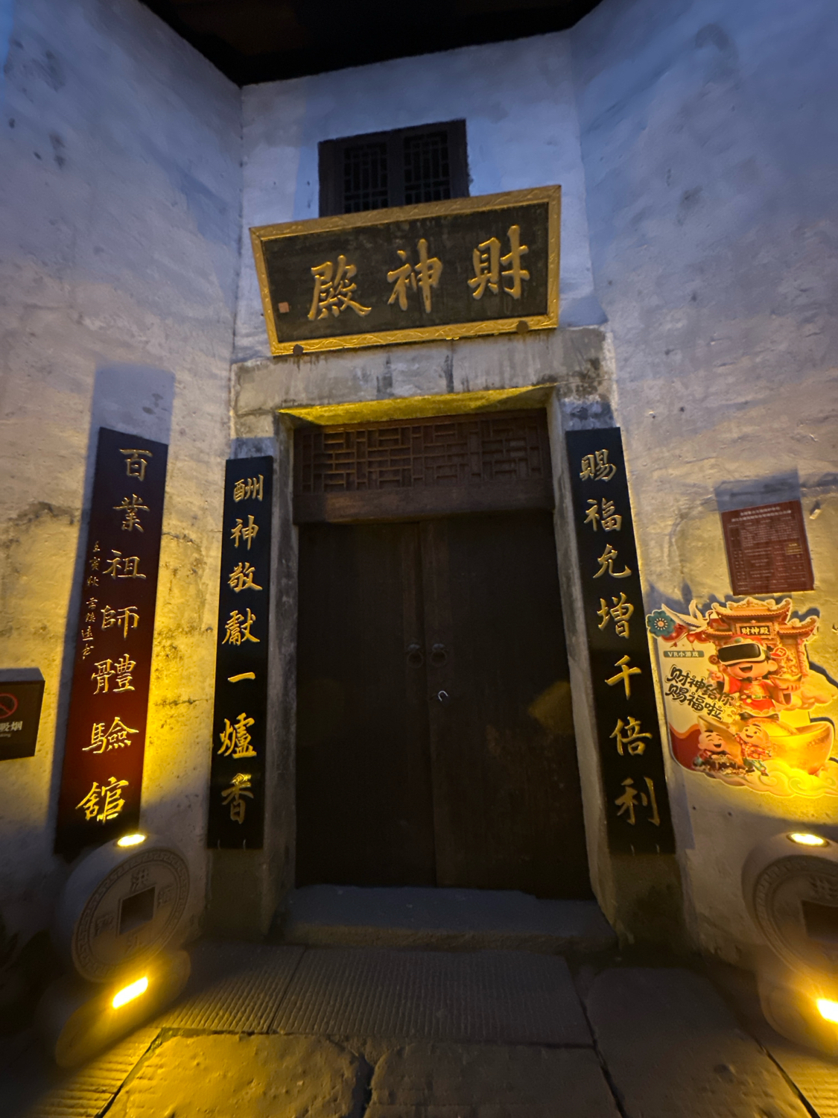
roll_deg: +1.0
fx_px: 452
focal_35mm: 14
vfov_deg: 102.1
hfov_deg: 85.7
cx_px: 419
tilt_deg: +12.0
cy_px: 559
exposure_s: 1/24
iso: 2500
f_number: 2.2
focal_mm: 2.22
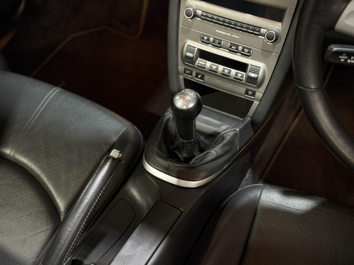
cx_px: 177
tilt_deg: -47.8
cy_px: 132
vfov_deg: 30.3
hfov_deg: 39.7
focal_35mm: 48
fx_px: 491
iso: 400
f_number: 1.78
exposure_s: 1/33
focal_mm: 6.76
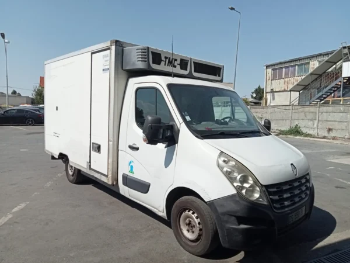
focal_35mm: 28
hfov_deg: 63.4
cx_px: 175
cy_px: 132
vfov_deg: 49.7
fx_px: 283
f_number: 2.2
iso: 100
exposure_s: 1/1761
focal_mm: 3.46
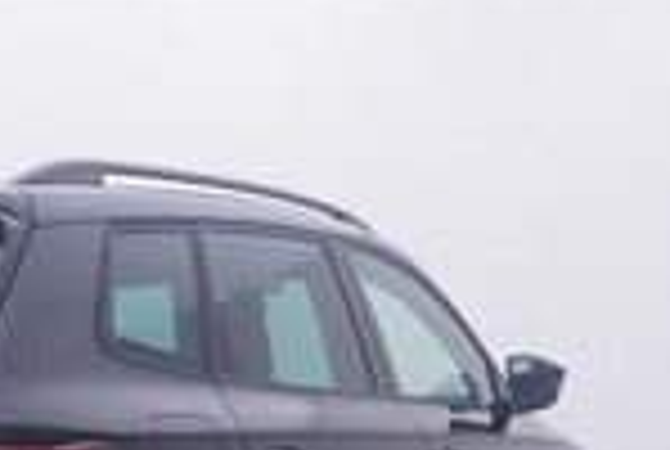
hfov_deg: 24.0
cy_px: 803
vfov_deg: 14.6
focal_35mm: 83
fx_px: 1545
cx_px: 101
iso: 200
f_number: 5
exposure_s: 1/80
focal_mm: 15
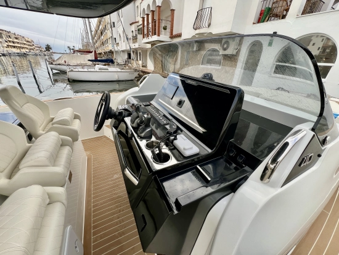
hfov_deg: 106.2
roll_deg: -4.0
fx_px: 127
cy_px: 128
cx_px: 170
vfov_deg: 90.0
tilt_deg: -27.3
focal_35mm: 13
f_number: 1.8
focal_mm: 1.57
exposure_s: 1/188
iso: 32
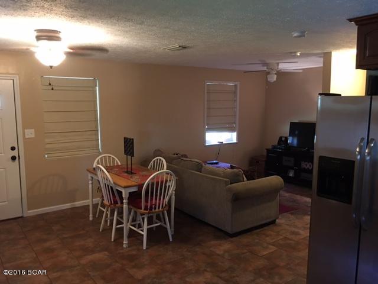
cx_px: 189
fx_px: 317
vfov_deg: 48.2
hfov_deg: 61.7
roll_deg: +0.6
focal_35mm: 29
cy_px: 142
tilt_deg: -5.2
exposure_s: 1/4
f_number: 2.2
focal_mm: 4.15
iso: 50
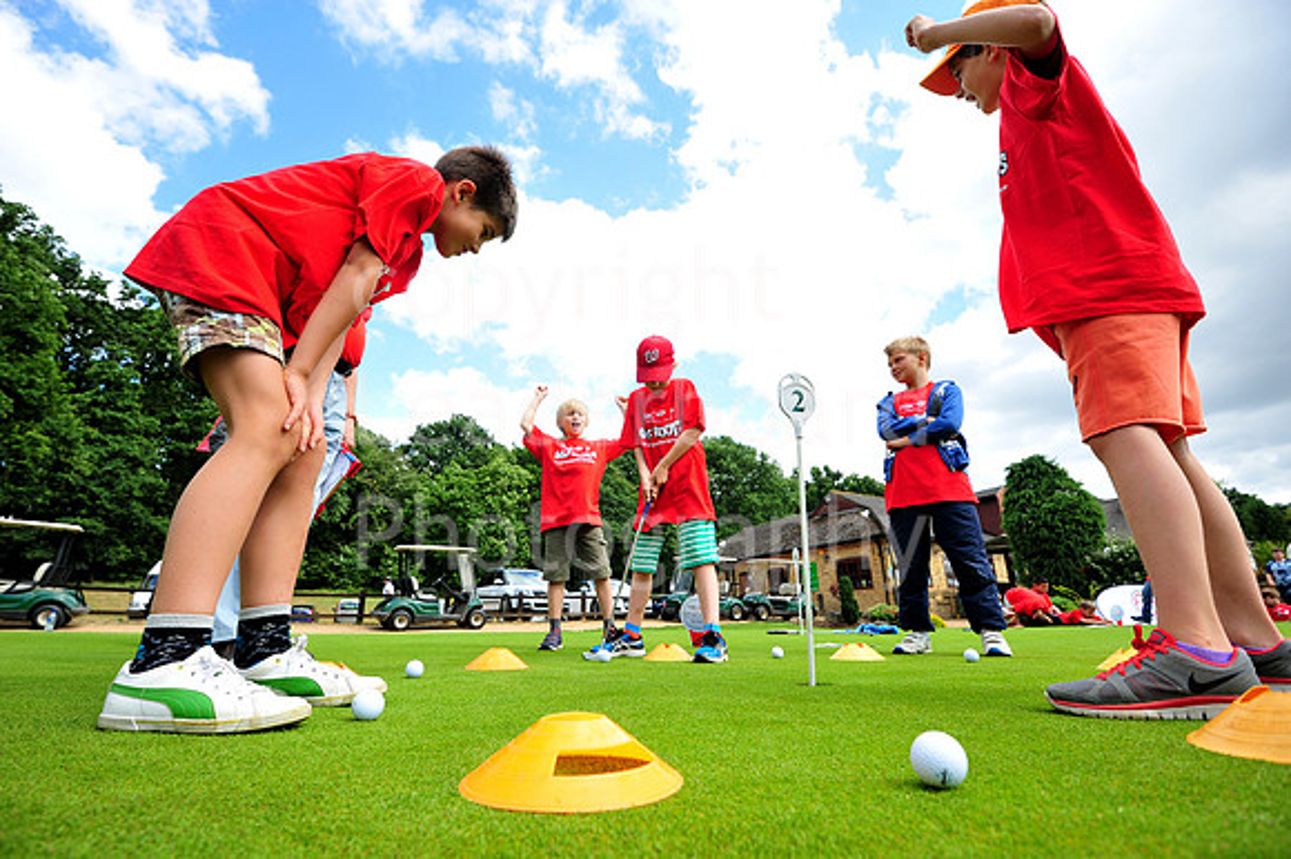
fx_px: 573
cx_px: 646
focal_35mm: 16
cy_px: 430
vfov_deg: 73.7
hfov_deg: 96.8
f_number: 6.3
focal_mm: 16
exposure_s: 1/640
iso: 500
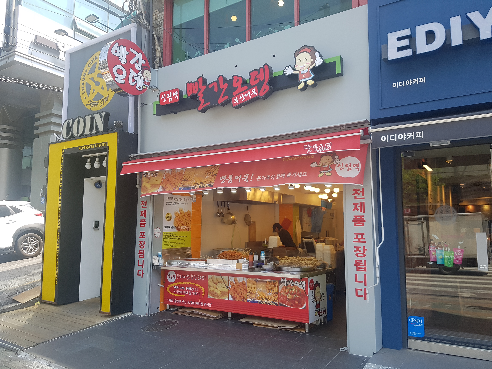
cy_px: 184
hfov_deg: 67.3
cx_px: 246
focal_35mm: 26
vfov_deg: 53.1
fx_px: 370
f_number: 1.7
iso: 50
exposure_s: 1/520
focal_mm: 4.2
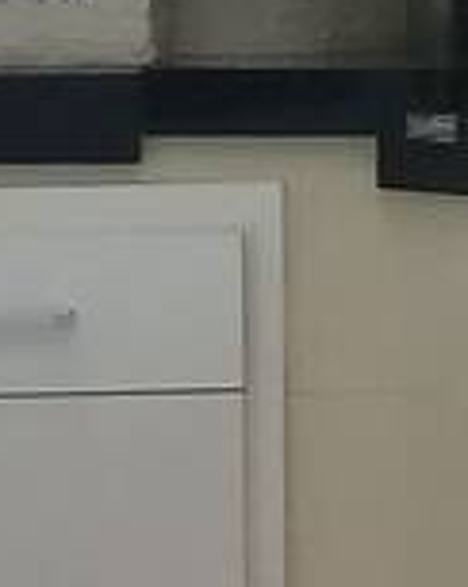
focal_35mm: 184
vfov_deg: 10.4
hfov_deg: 7.0
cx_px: 1634
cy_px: -38
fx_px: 3192
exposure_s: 1/50
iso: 212
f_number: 2
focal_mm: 3.54
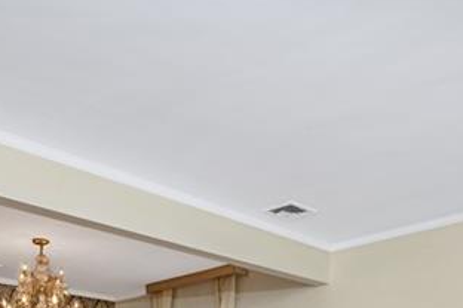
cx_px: 232
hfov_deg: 42.7
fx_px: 592
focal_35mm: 46
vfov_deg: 24.5
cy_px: 428
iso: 400
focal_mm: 14
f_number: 5.6
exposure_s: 1/200
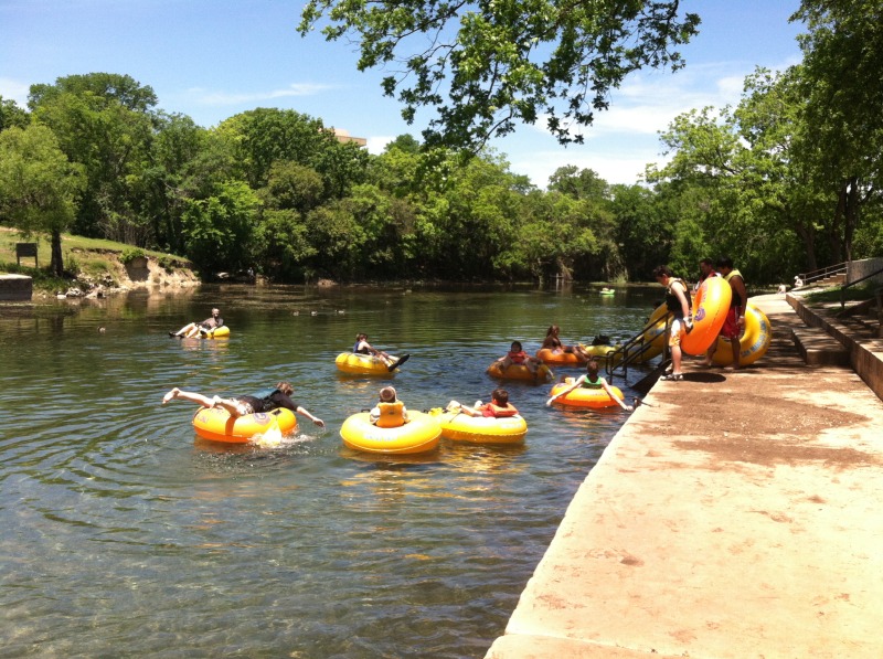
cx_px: 442
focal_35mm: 35
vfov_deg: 40.6
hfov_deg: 52.7
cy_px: 330
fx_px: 891
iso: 80
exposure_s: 1/654
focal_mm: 3.85
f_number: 2.8
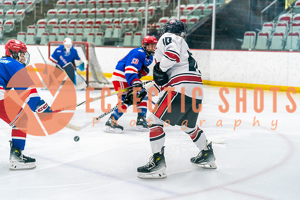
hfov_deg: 27.1
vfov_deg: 18.3
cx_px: 160
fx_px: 622
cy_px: 107
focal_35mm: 75
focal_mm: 70
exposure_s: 1/1000
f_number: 2.8
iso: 3200
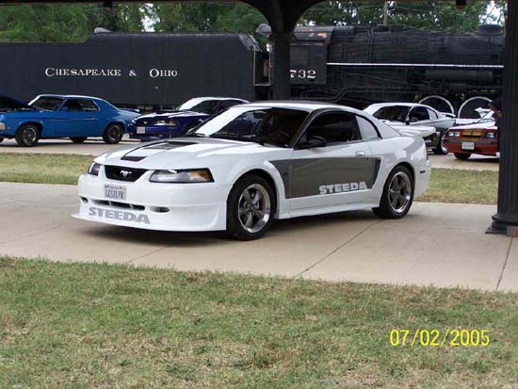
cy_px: 194
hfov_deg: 29.0
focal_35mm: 67
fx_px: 1003
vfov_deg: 21.9
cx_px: 259
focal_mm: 11.1
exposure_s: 1/320
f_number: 3.2
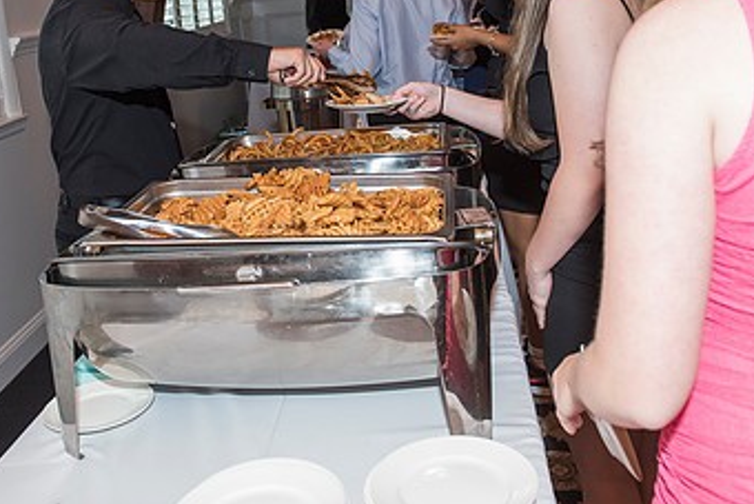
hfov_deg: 47.3
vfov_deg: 32.0
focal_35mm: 41
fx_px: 859
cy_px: 121
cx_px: 348
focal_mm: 24
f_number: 4
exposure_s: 1/100
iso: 1000
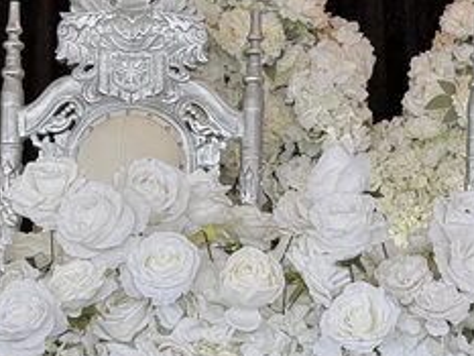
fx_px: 2261
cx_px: 403
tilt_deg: +2.8
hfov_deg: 11.9
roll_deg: -0.8
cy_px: 338
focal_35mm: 165
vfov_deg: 9.0
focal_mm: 6.76
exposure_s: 1/120
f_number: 1.78
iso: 50
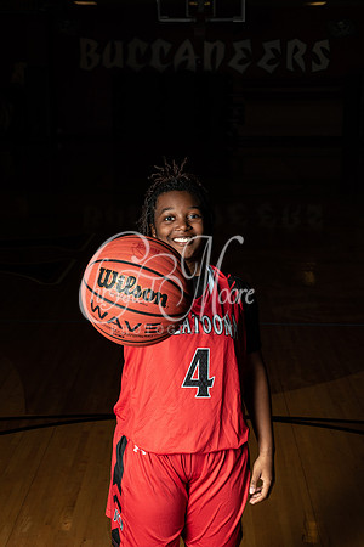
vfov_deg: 28.8
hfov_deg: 19.5
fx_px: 1062
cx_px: 182
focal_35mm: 70
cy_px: 274
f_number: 14
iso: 320
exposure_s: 1/200
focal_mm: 70
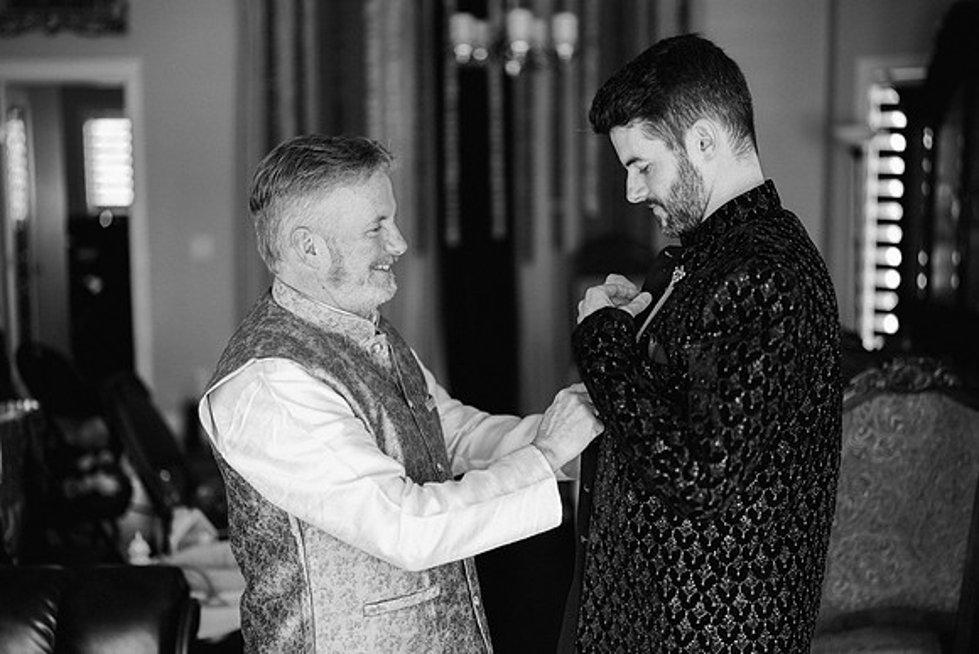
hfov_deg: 39.6
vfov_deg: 27.0
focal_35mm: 50
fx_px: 1360
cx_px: 490
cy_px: 327
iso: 320
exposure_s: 1/320
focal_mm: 50
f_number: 1.4
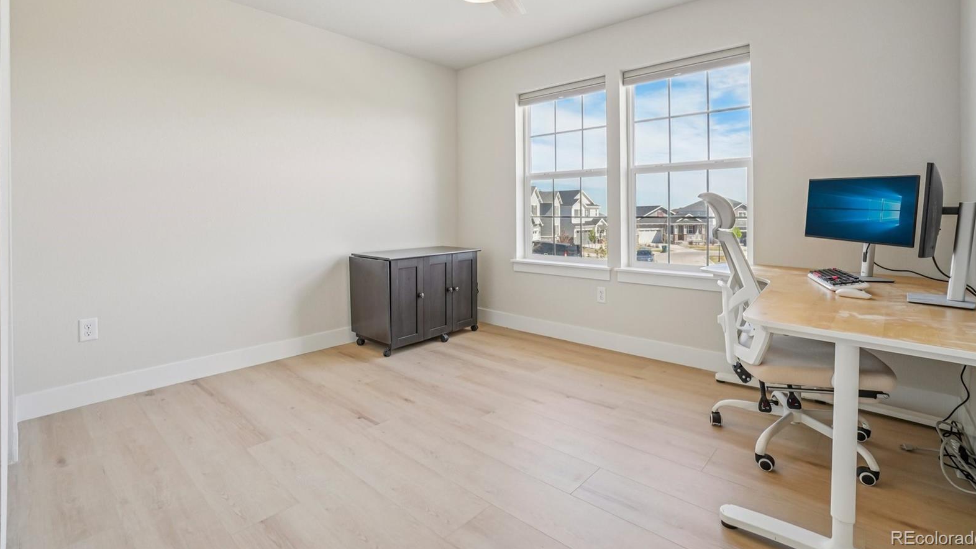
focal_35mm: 16
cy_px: 220
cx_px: 495
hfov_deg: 99.4
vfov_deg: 66.5
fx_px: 414
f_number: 8
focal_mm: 10
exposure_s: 1/50
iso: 400
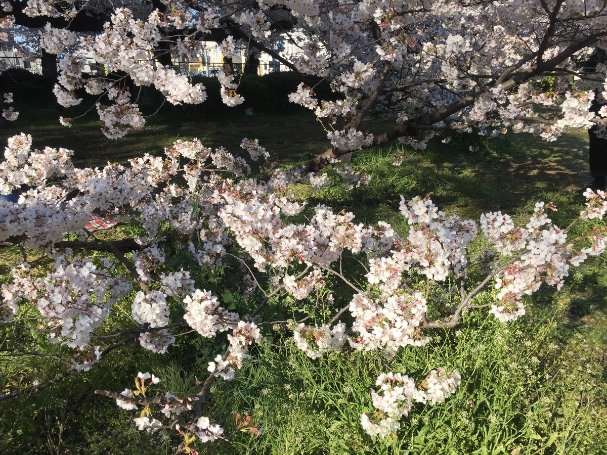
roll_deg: +1.7
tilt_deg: -15.7
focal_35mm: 29
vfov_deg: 48.2
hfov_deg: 61.7
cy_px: 228
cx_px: 304
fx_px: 509
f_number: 2.2
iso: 32
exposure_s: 1/1276
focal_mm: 4.15
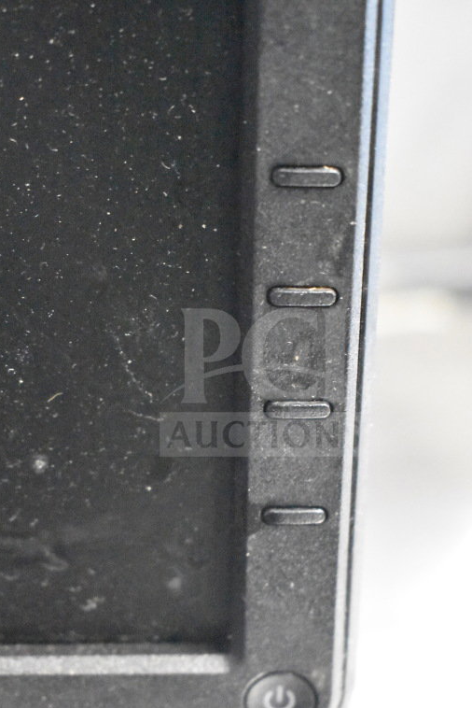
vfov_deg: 26.6
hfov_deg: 18.0
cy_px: 382
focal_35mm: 76
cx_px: 264
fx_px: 1493
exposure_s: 1/50
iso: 25600
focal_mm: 42
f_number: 5
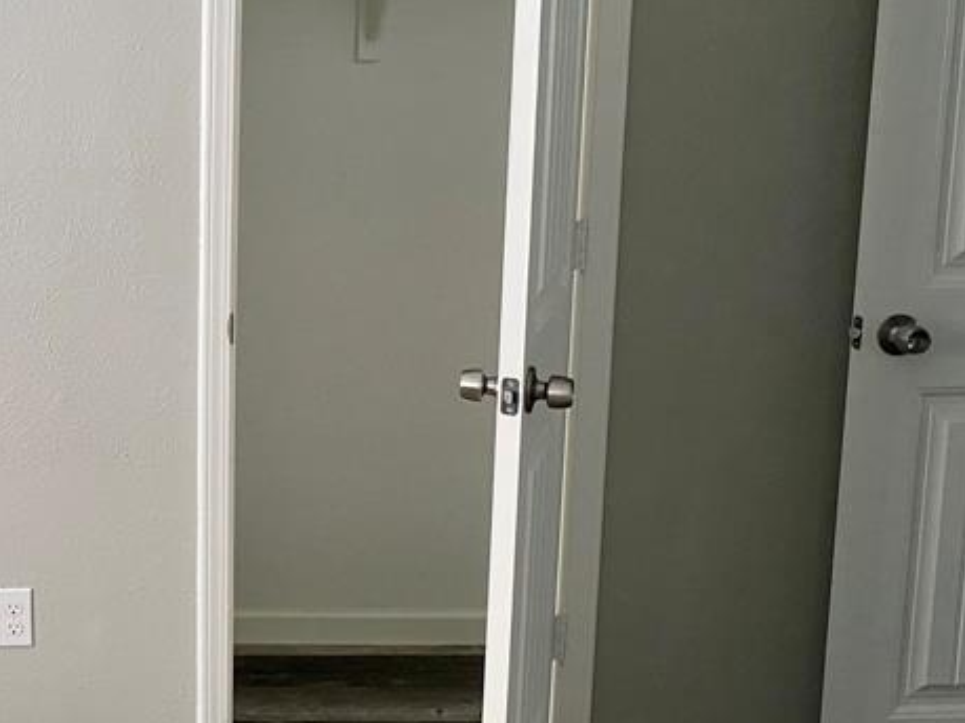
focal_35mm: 58
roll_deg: +0.9
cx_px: -40
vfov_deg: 25.2
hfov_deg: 30.5
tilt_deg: -10.0
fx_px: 1616
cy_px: 319
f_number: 1.8
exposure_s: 1/60
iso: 125
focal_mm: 4.25
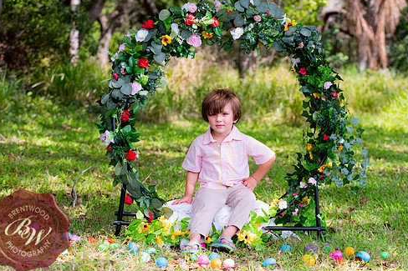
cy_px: 128
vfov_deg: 12.1
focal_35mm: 113
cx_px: 224
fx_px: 1280
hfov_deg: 18.1
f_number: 5
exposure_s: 1/6400
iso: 2200
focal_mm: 95
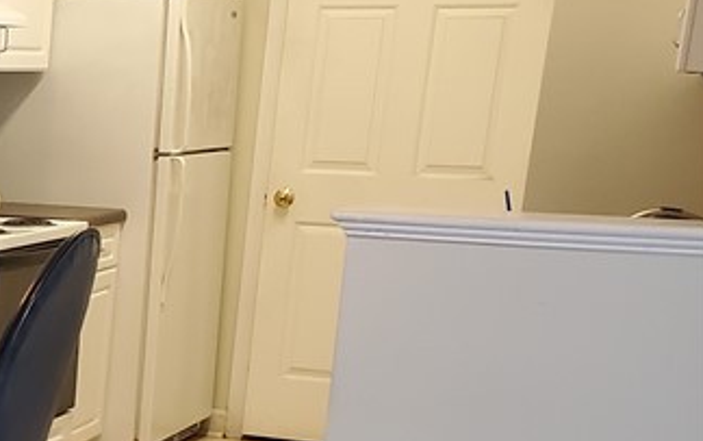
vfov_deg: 14.6
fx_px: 1668
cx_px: -399
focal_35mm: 87
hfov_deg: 20.0
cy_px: 528
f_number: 2.4
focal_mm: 4.3
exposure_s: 1/40
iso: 400
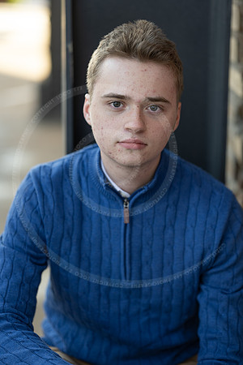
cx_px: 122
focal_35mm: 85
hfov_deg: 16.1
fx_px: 861
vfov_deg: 23.9
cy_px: 182
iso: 100
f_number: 1.8
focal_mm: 85
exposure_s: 1/160
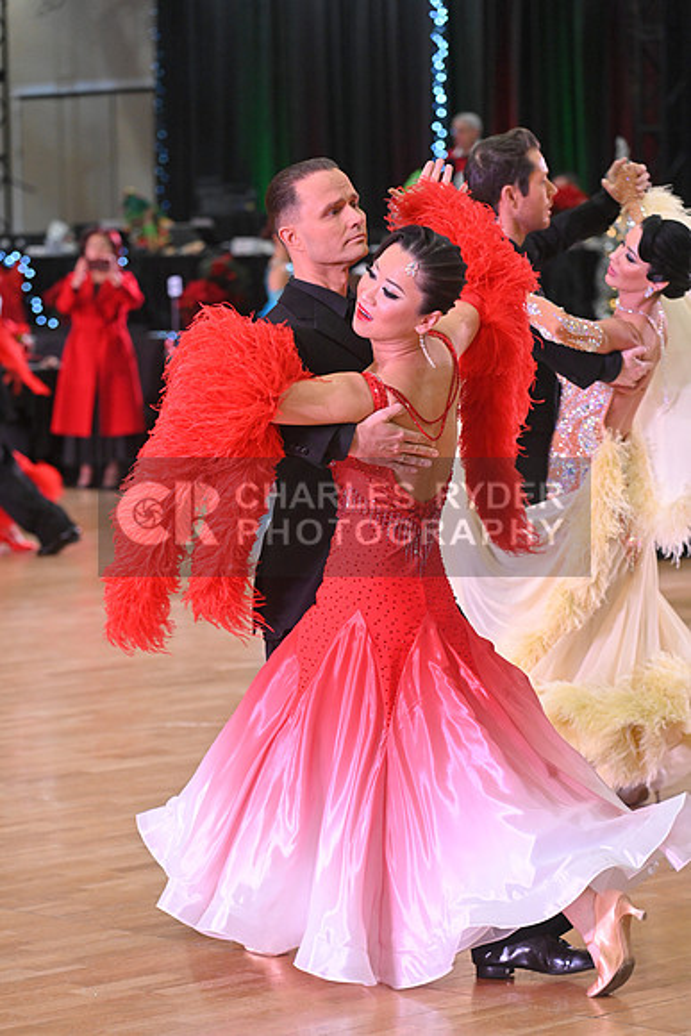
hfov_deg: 11.0
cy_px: 518
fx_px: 3597
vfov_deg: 16.4
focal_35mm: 125
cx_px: 346
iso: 3200
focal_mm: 125
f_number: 5
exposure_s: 1/400
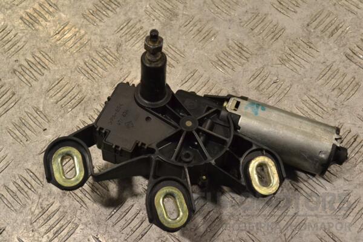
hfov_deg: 41.1
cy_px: 121
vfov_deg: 28.1
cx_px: 182
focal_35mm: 48
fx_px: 484
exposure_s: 1/400
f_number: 10
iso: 3200
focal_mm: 32
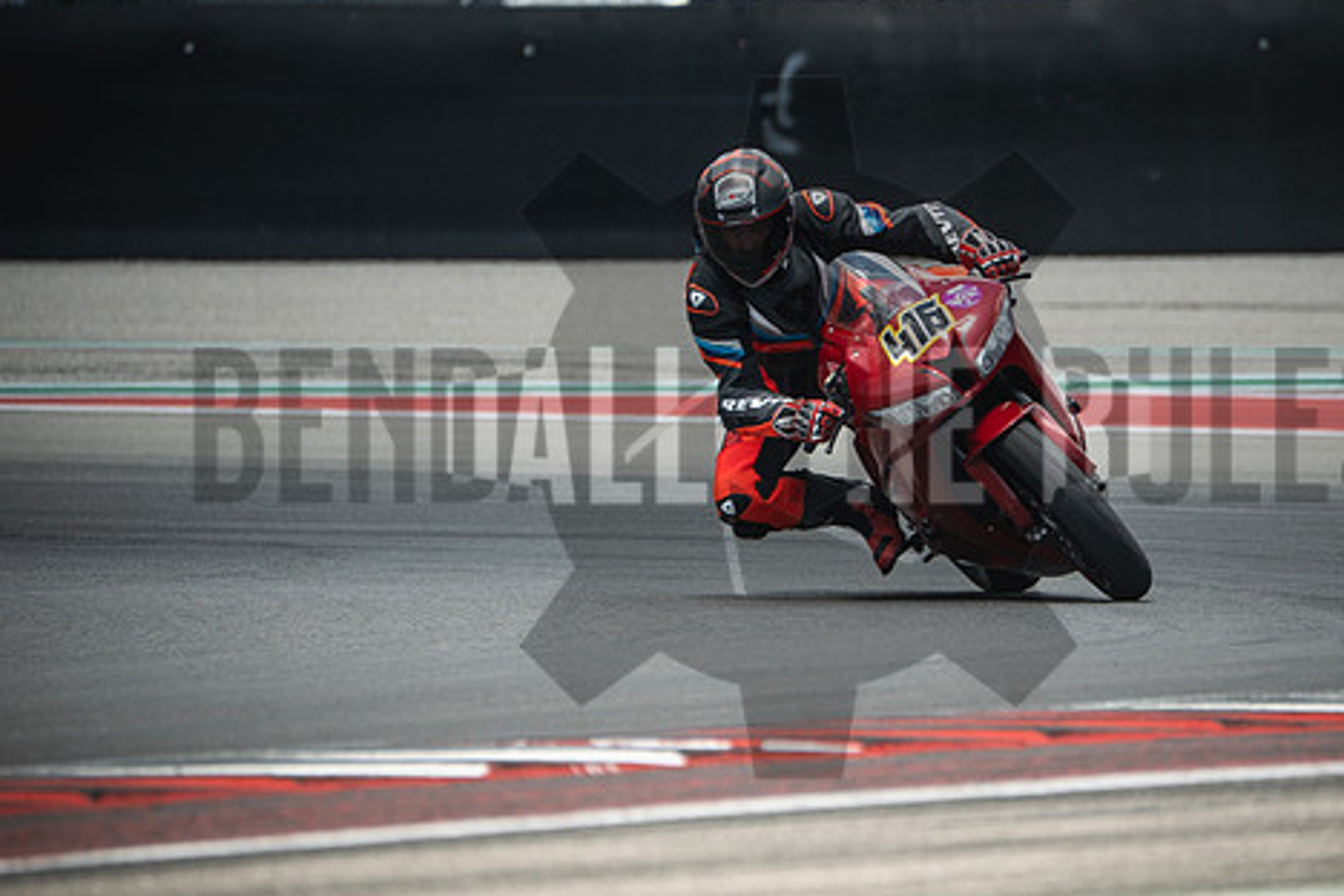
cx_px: 798
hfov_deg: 2.8
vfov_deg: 1.8
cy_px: 429
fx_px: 27774
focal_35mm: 744
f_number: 5.6
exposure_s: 1/400
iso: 250
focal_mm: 400
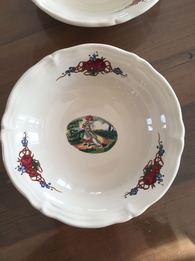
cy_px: 130
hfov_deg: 48.2
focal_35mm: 29
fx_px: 218
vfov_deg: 61.7
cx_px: 98
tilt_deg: -84.2
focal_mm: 4.15
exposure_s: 1/50
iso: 32
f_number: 2.2
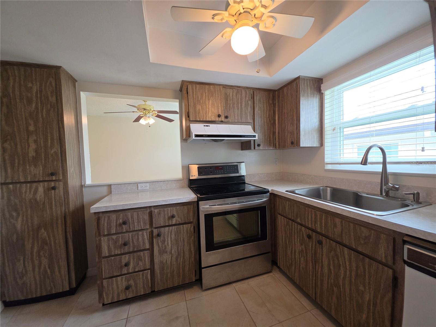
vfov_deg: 89.9
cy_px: 164
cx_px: 218
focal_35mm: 13
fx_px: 164
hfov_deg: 106.2
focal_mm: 2.2
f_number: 1.9
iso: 125
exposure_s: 1/120
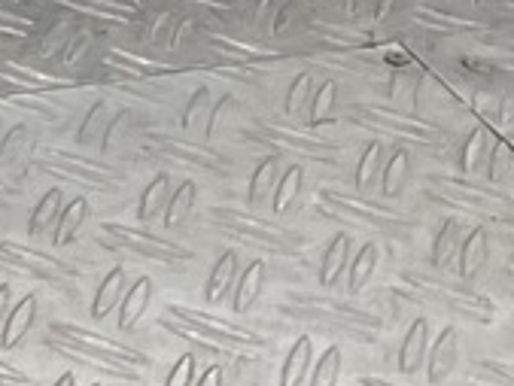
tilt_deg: -19.6
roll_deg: +0.5
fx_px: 2571
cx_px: -946
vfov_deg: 7.7
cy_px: -711
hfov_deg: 9.4
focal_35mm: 173
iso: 32
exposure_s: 1/120
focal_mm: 3
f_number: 1.8
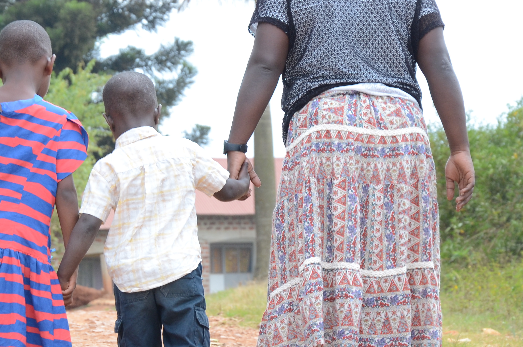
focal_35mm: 215
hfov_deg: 9.6
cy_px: 188
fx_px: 3116
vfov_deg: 6.4
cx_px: 140
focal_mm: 75
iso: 400
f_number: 6.3
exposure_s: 1/250
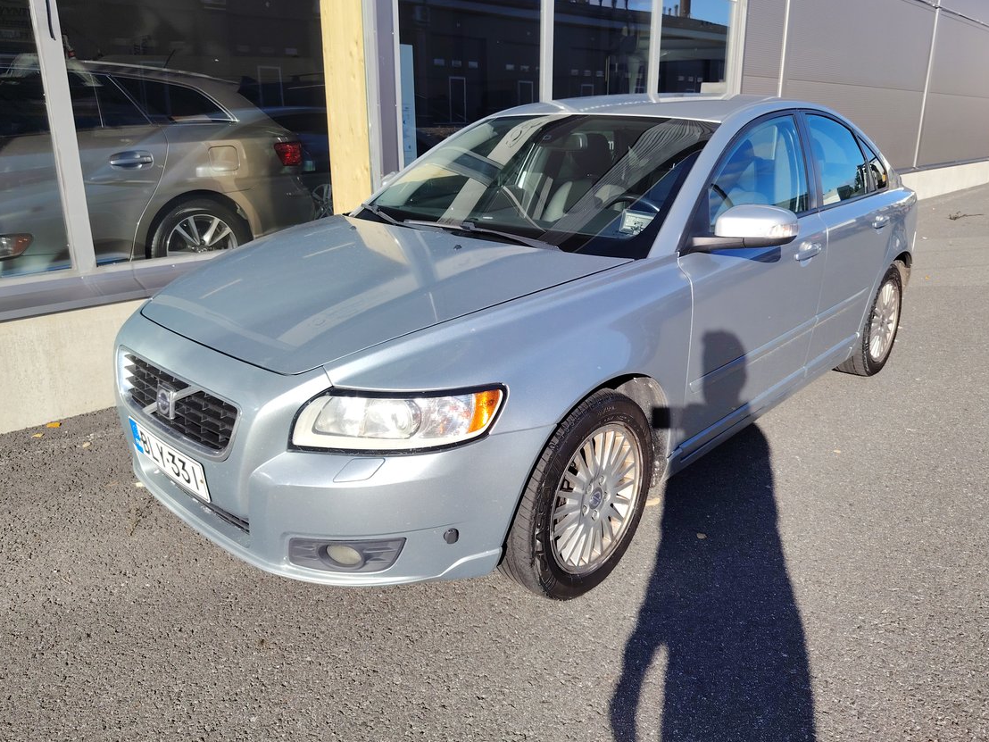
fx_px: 743
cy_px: 344
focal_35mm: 26
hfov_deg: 67.3
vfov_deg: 53.0
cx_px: 490
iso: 100
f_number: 1.75
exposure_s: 1/662
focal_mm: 5.25
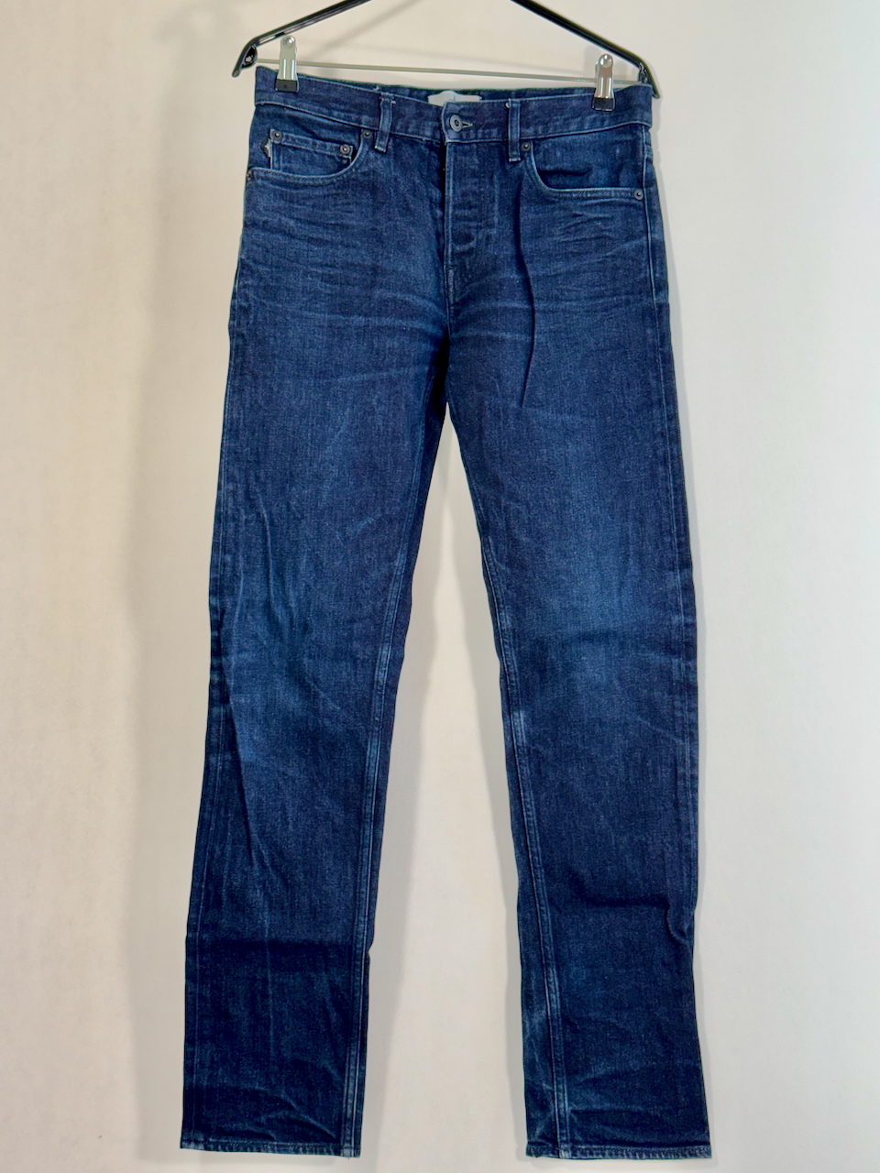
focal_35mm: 48
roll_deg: +0.3
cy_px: 586
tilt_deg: +4.9
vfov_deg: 39.7
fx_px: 1627
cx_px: 440
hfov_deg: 30.3
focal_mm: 6.76
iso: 50
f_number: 1.78
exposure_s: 1/50
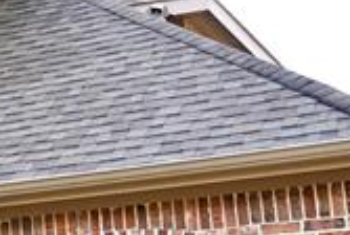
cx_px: -423
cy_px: 101
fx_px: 1584
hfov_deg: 11.1
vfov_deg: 8.5
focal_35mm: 163
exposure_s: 1/320
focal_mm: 26.6
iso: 100
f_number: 2.8
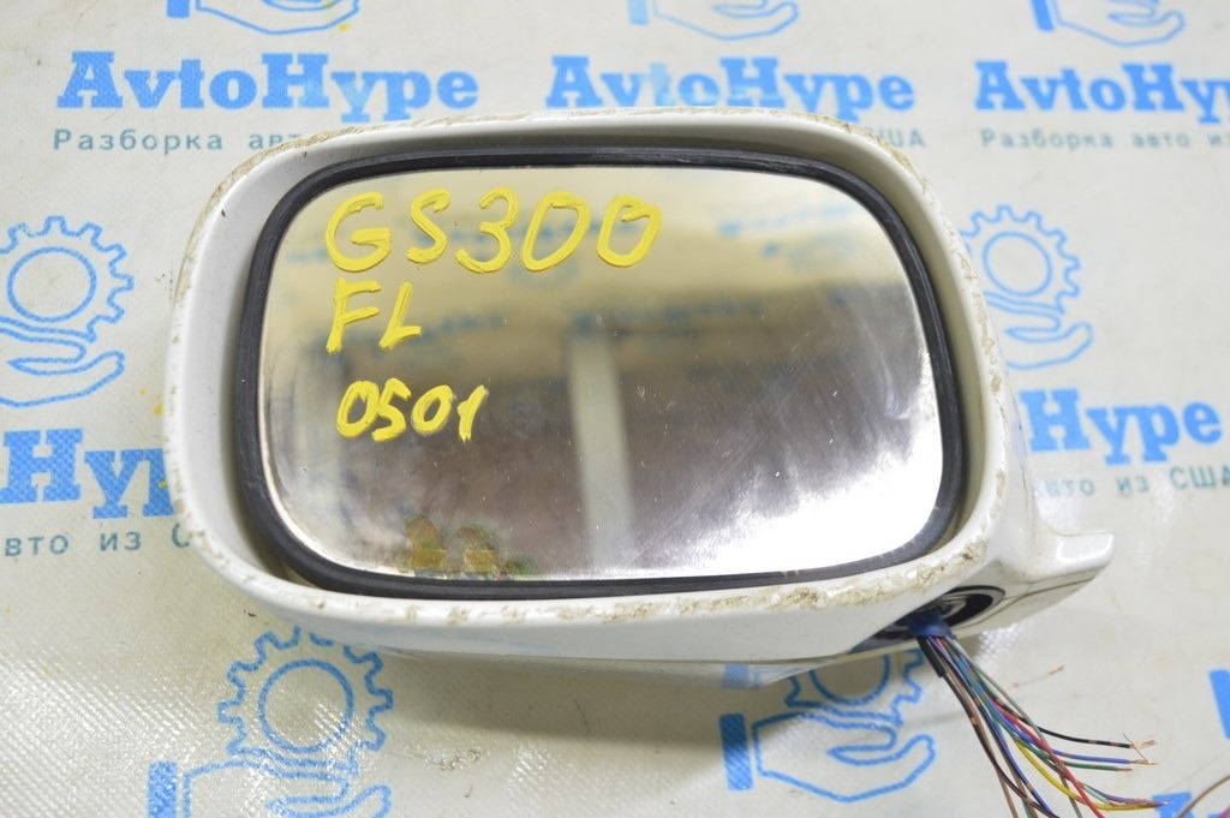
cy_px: 409
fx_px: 1331
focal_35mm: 39
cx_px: 615
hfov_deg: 49.6
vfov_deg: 34.2
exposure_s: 1/20
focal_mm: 26
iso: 400
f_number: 5.6
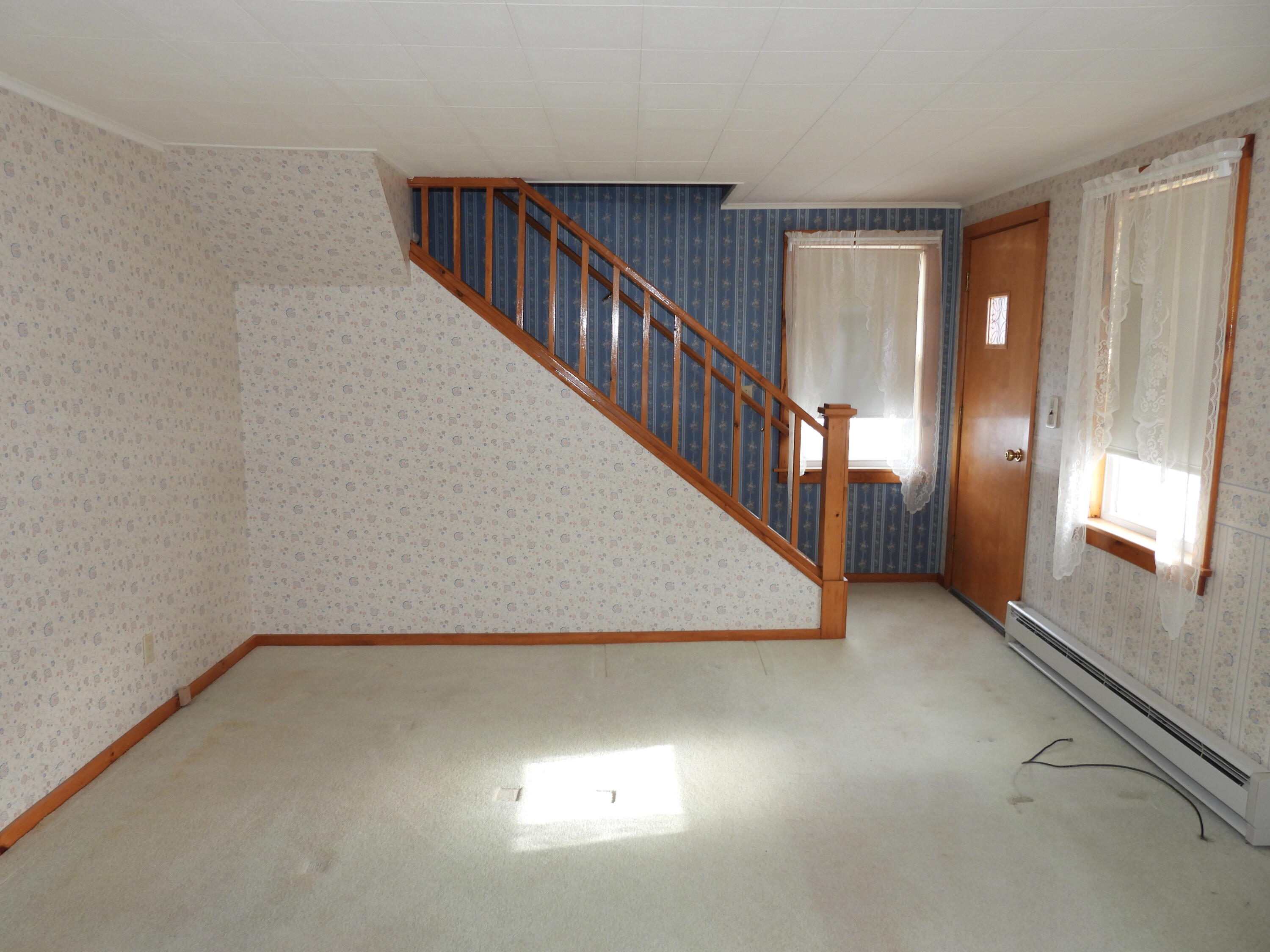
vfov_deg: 56.8
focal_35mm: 24
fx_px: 881
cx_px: 635
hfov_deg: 71.6
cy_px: 476
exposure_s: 1/30
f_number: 2.8
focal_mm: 4.3
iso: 100
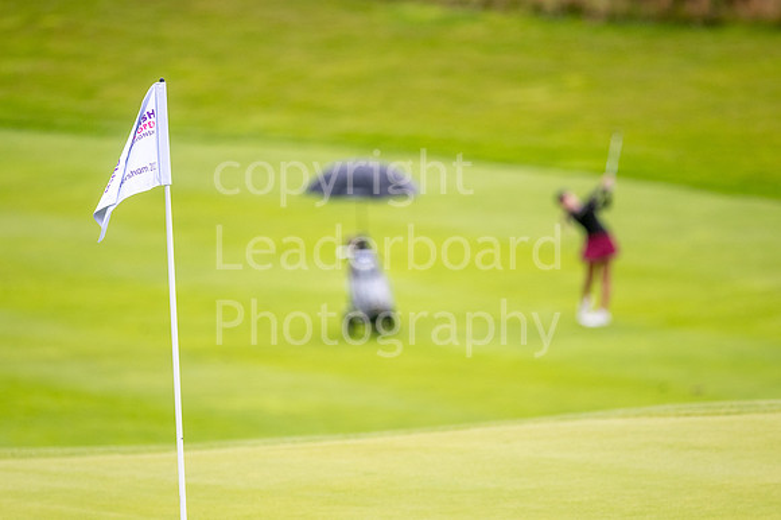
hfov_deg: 4.6
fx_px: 9757
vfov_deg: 3.1
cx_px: 390
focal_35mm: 450
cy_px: 260
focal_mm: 300
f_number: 4
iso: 320
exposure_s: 1/2500
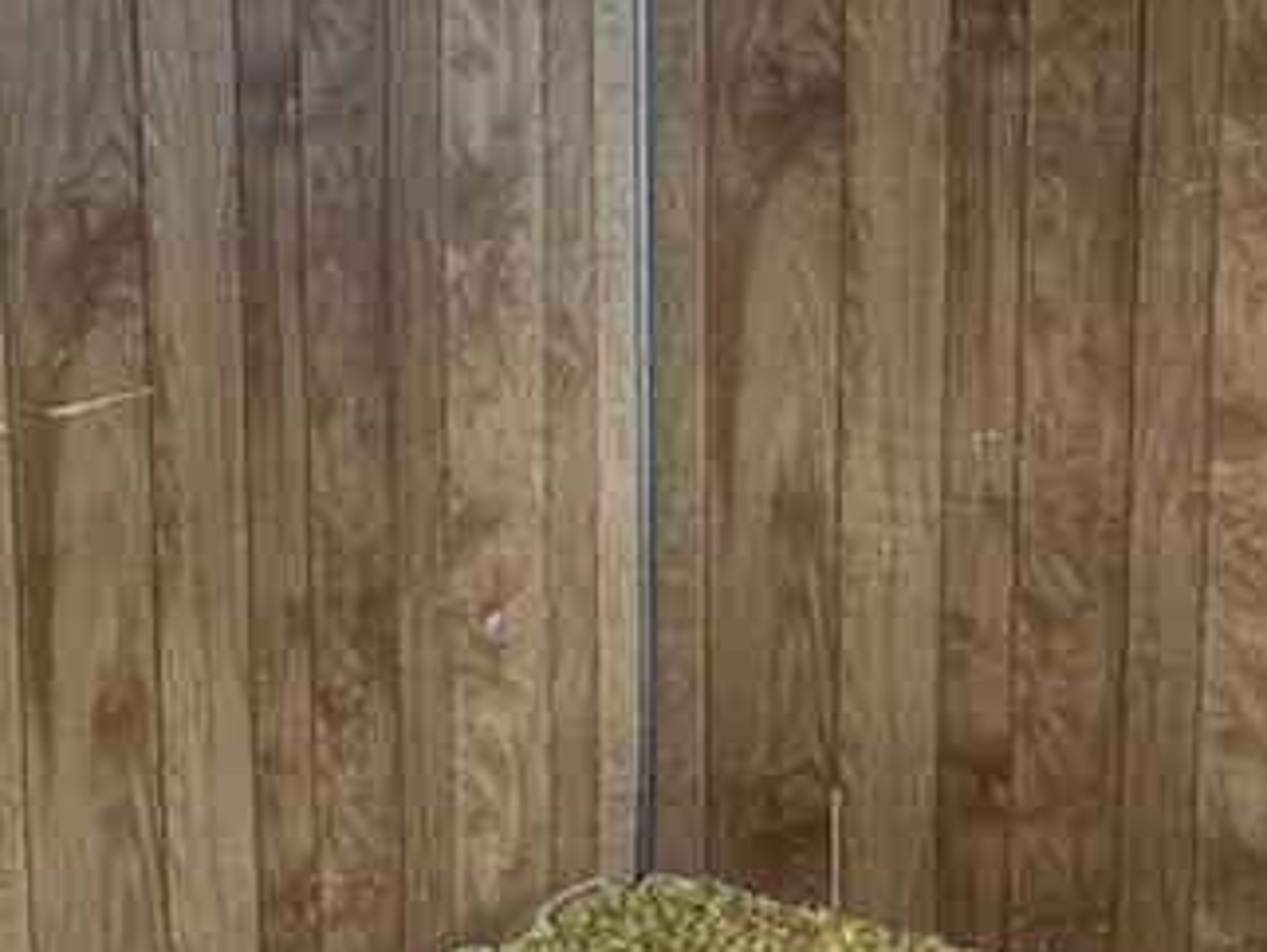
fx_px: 3260
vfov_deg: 16.6
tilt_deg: -11.6
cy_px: 429
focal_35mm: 89
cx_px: 594
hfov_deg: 22.0
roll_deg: +0.2
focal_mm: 2.22
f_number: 2.2
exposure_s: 1/60
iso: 640
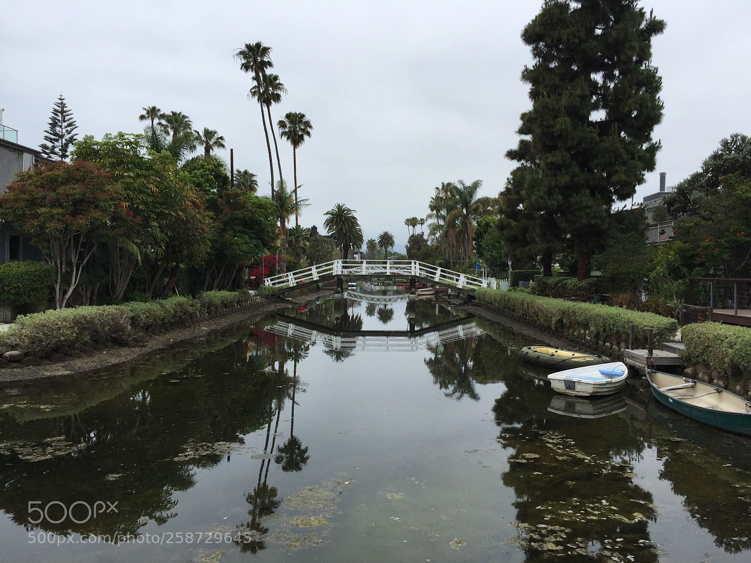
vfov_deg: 46.8
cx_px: 386
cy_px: 285
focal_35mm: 30
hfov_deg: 60.0
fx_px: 651
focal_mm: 4.15
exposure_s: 1/1364
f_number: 2.2
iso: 32
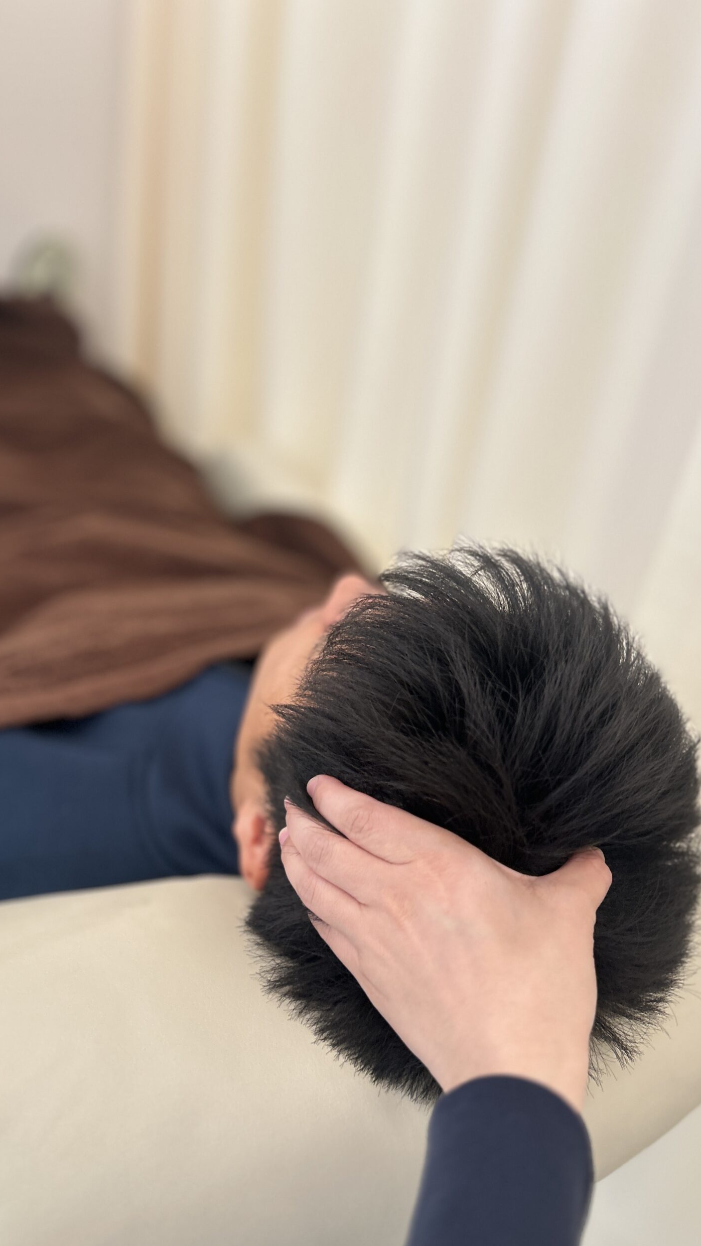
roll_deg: -8.5
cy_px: 630
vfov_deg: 66.1
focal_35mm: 29
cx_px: 411
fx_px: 958
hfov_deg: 40.1
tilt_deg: -28.3
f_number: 1.5
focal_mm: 5.7
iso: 125
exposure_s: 1/60
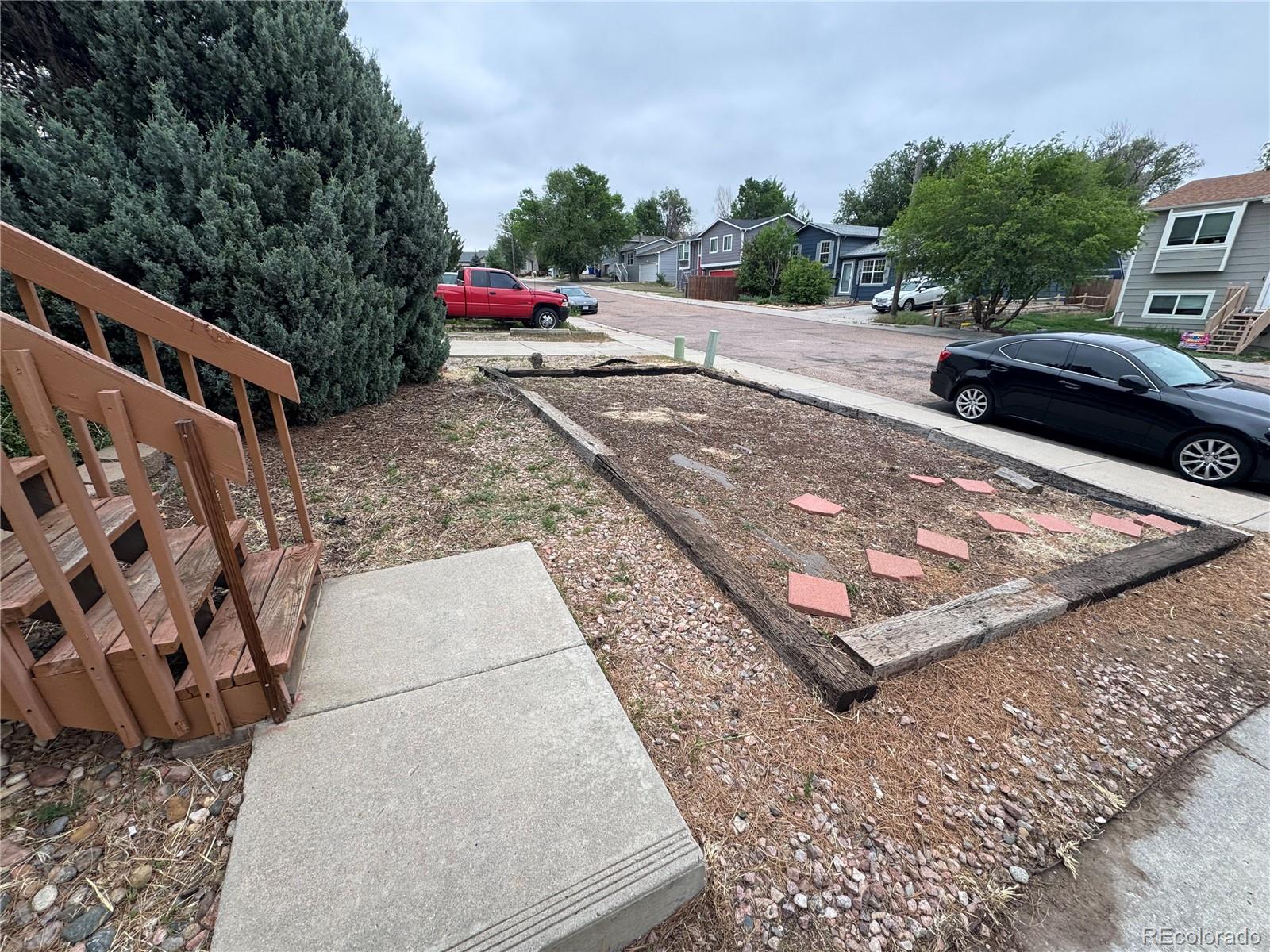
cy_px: 476
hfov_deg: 102.1
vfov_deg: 85.7
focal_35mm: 14
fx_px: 514
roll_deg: +0.6
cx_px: 635
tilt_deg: -20.1
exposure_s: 1/150
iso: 40
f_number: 2.2
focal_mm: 2.22
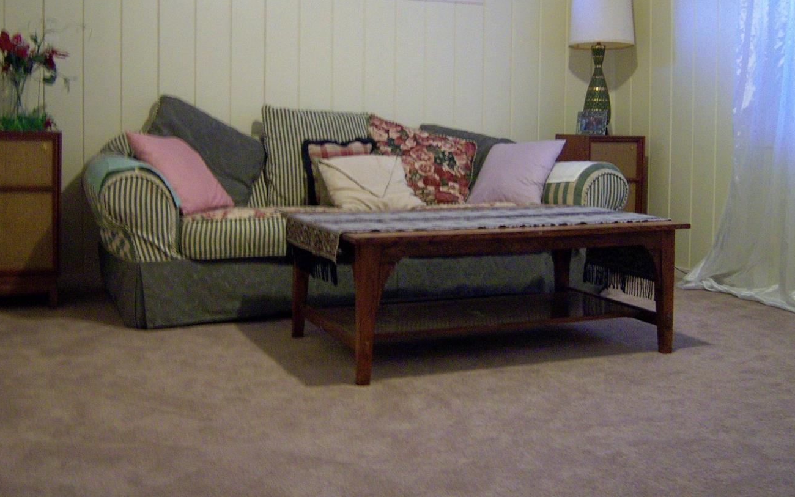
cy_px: 185
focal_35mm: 44
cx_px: 387
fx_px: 953
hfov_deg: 45.3
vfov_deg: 29.1
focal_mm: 7.5
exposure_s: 1/8
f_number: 2.8
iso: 160
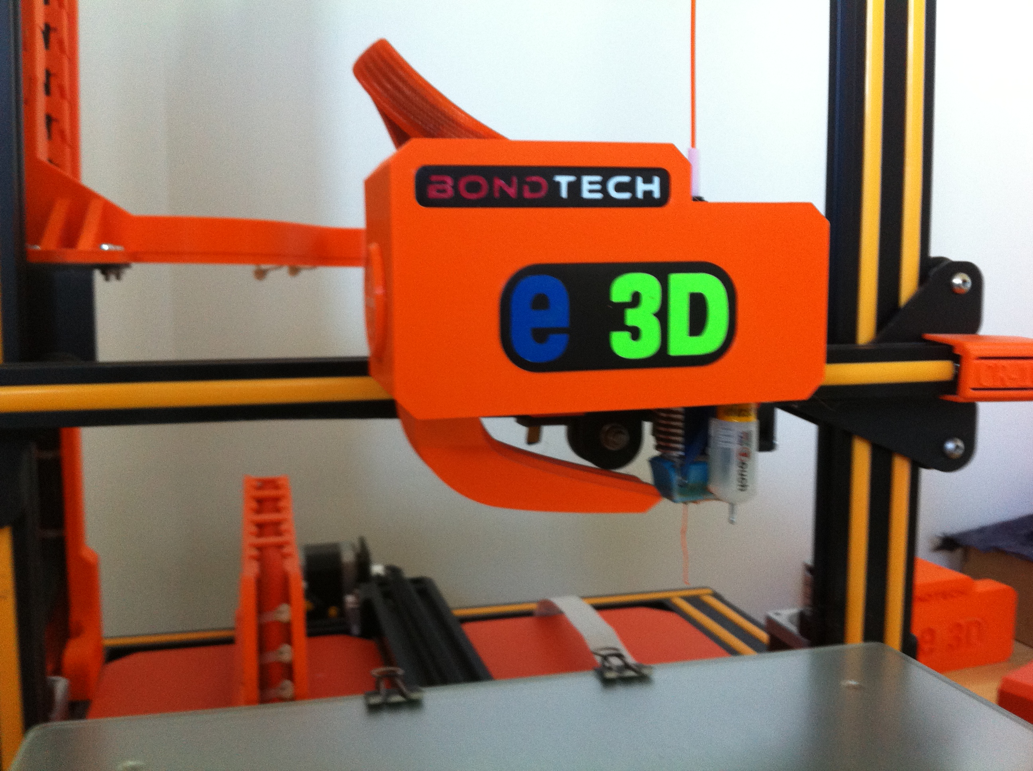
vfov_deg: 40.6
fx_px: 1043
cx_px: 516
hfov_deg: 52.7
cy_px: 386
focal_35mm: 35
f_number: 2.8
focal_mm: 3.85
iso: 160
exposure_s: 1/15
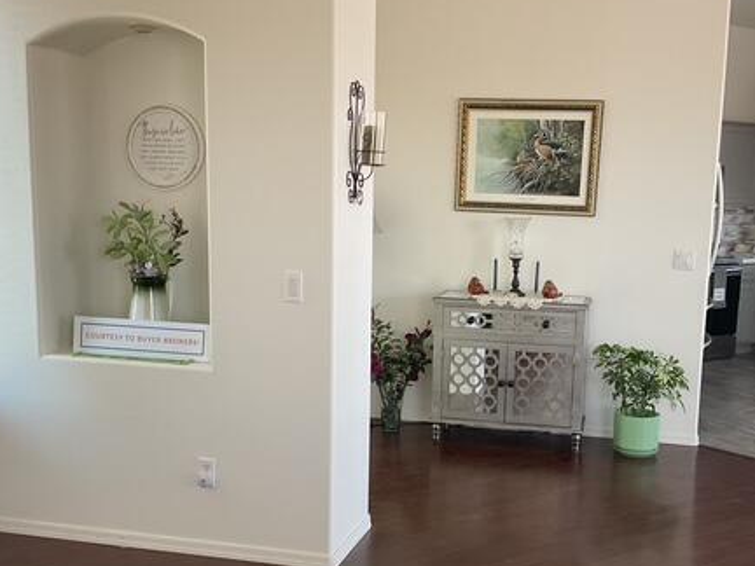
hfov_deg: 43.7
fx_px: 938
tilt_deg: -10.6
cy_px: 339
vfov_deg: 33.5
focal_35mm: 43
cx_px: 432
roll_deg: -1.7
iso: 64
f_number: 1.8
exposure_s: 1/60
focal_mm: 3
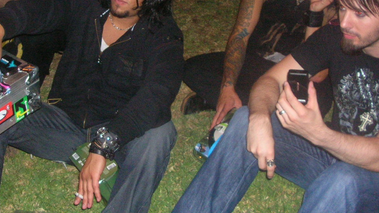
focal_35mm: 64
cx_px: 150
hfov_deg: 32.7
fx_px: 643
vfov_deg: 18.7
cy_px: 59
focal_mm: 5.8
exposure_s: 1/60.1
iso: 190
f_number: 2.8
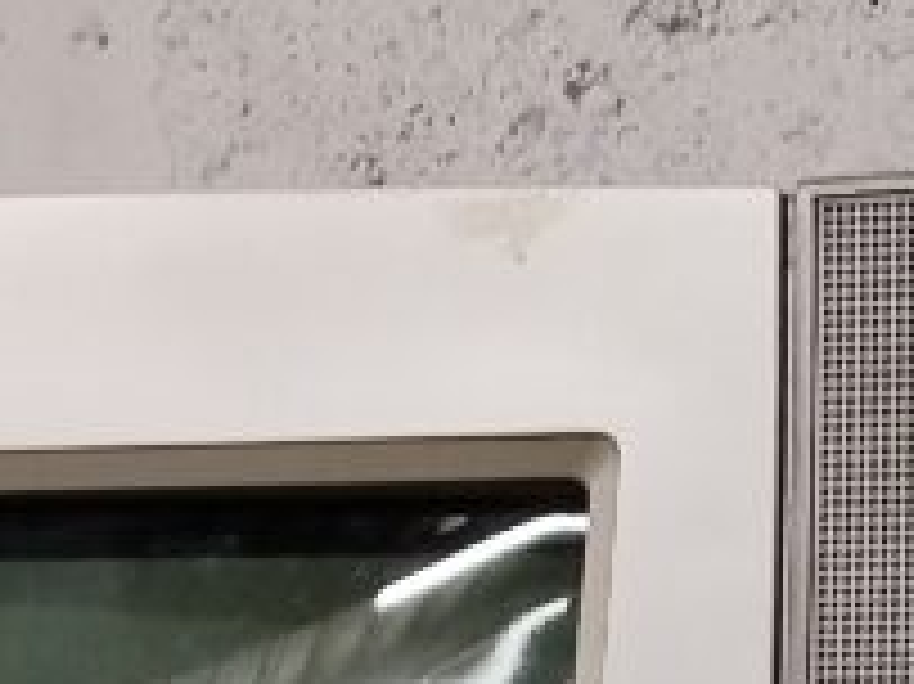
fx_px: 3457
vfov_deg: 9.9
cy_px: 1642
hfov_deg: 14.8
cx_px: 27
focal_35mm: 131
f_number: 1.8
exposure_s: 1/16.7
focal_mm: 4.25
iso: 404
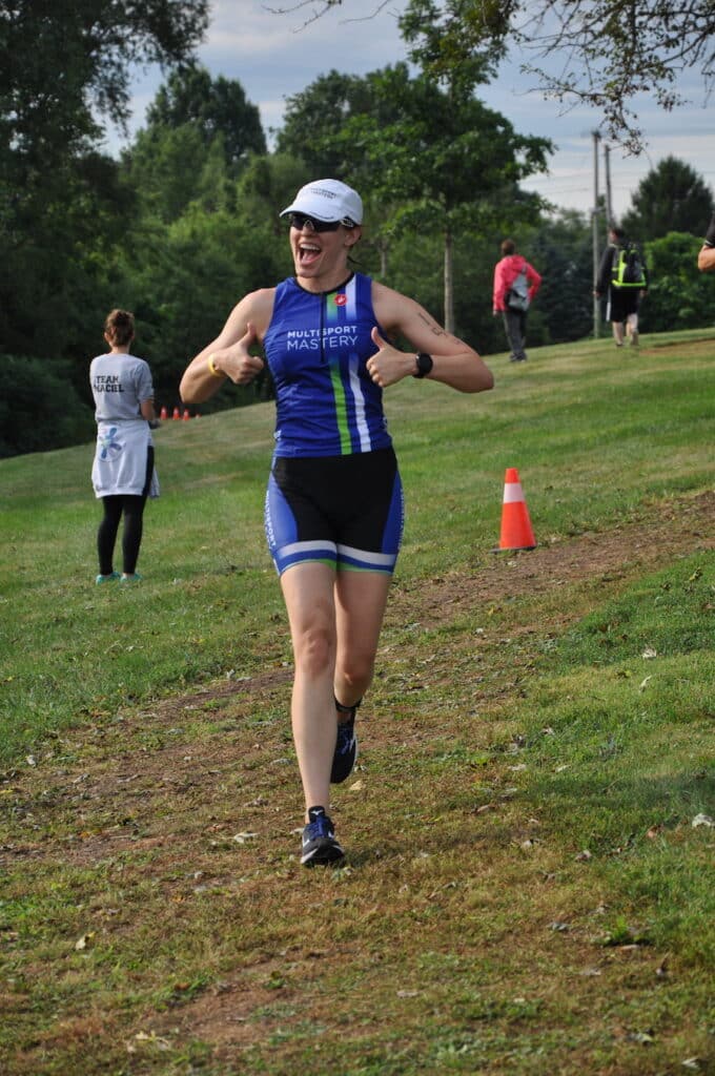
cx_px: 358
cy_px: 538
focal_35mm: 135
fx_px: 4032
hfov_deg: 10.1
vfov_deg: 15.2
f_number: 5.6
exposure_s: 1/1000
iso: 560
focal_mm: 90
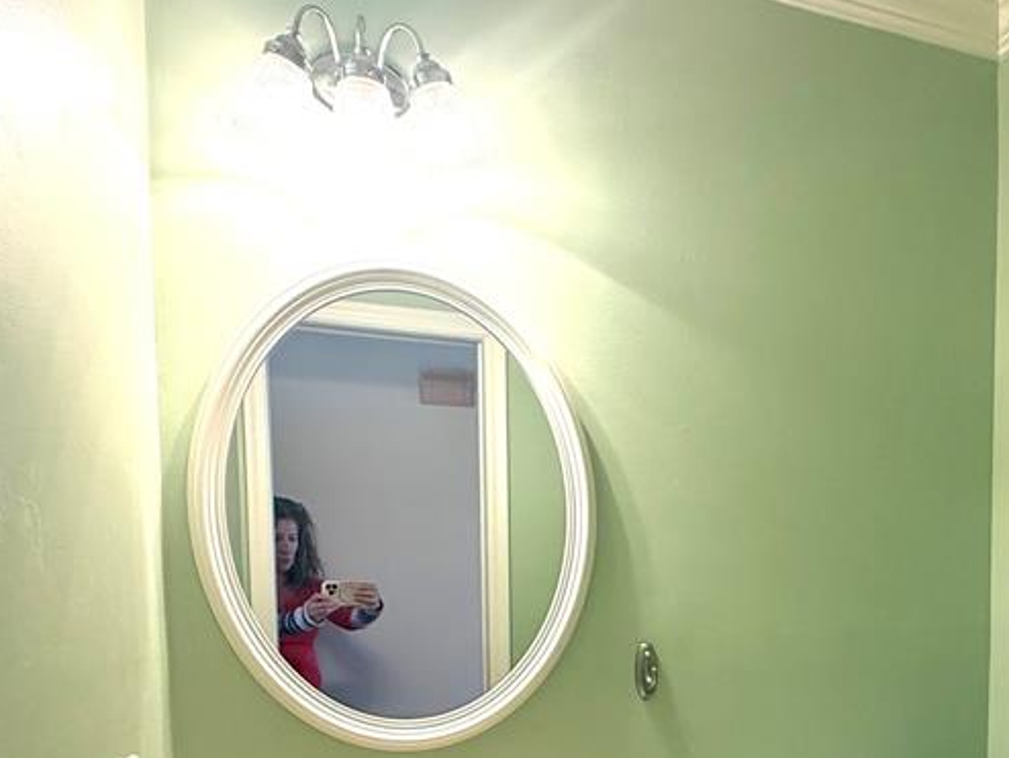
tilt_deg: -4.4
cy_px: 654
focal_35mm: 29
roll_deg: +0.5
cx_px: 645
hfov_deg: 60.6
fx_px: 846
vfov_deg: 44.7
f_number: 2.2
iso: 200
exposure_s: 1/60
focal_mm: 2.22
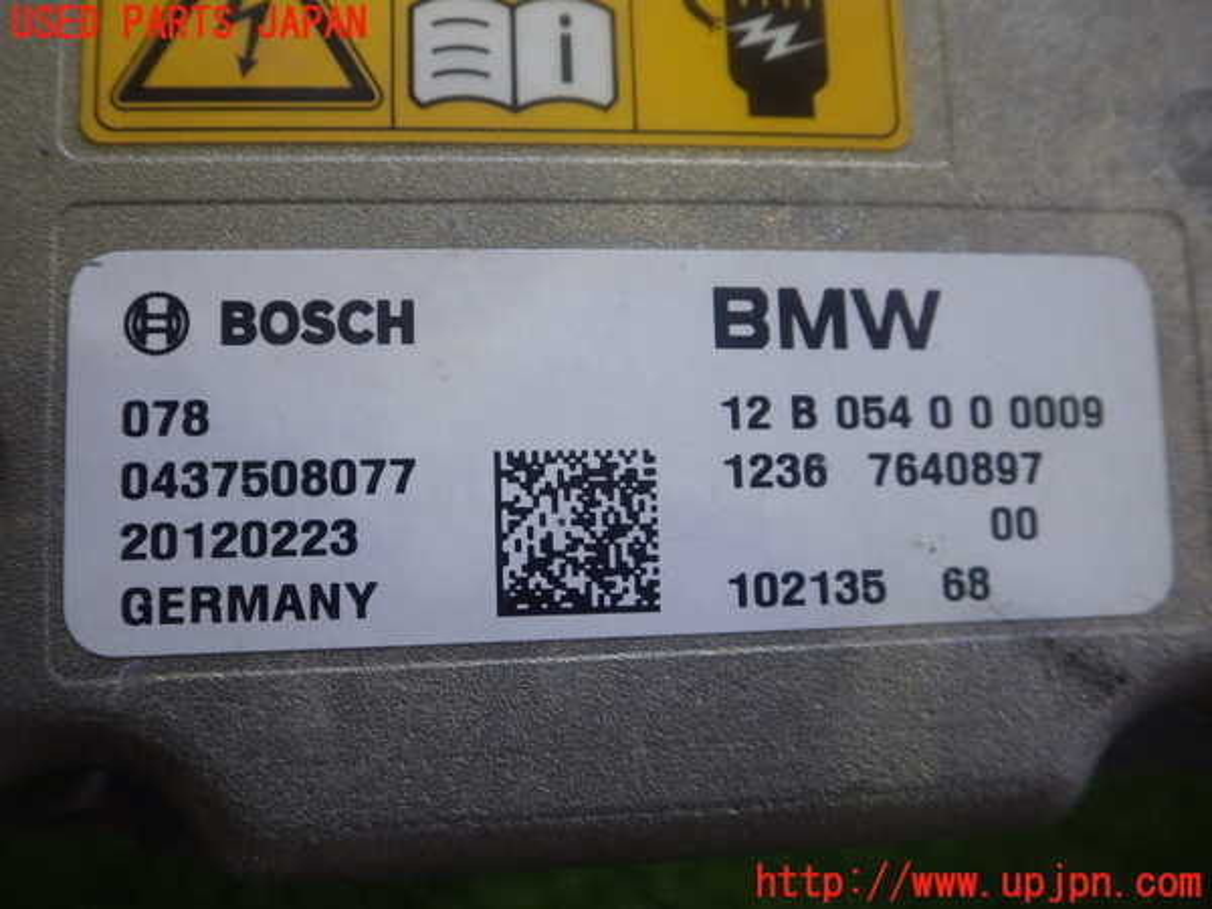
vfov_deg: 45.4
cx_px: 606
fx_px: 1085
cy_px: 454
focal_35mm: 31
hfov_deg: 58.4
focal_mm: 5.5
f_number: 2.3
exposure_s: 1/45
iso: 320
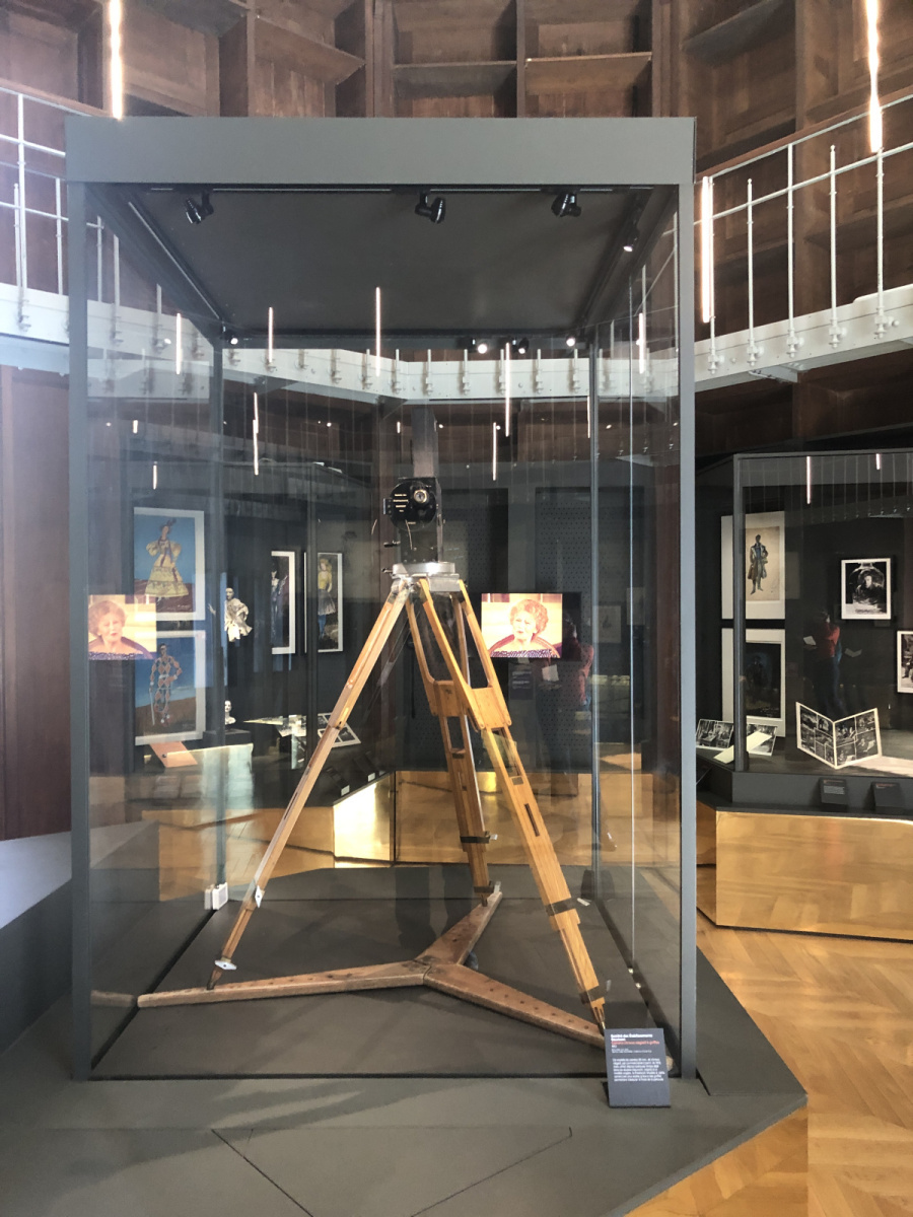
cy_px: 608
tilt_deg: -0.1
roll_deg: +0.2
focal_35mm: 28
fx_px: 985
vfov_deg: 63.4
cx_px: 456
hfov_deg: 49.7
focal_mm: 3.99
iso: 100
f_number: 1.8
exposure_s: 1/7
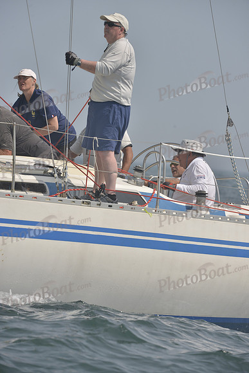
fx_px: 2903
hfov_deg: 4.9
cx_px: 124
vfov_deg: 7.4
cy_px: 186
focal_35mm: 280
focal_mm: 280
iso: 280
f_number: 10
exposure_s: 1/1000
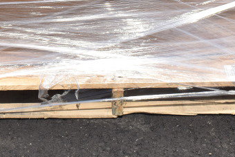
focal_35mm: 105
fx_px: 686
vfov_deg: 12.3
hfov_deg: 19.4
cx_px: 106
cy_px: -95
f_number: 9
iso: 200
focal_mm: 26
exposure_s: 1/500
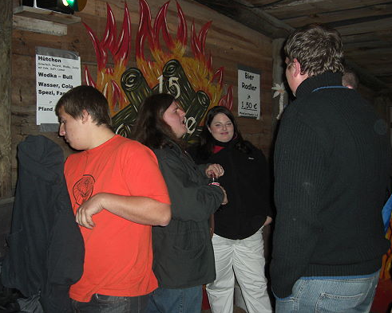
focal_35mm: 40
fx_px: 464
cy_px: 156
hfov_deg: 45.8
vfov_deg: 37.3
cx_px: 189
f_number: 2.8
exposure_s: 1/60
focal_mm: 7.9
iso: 200
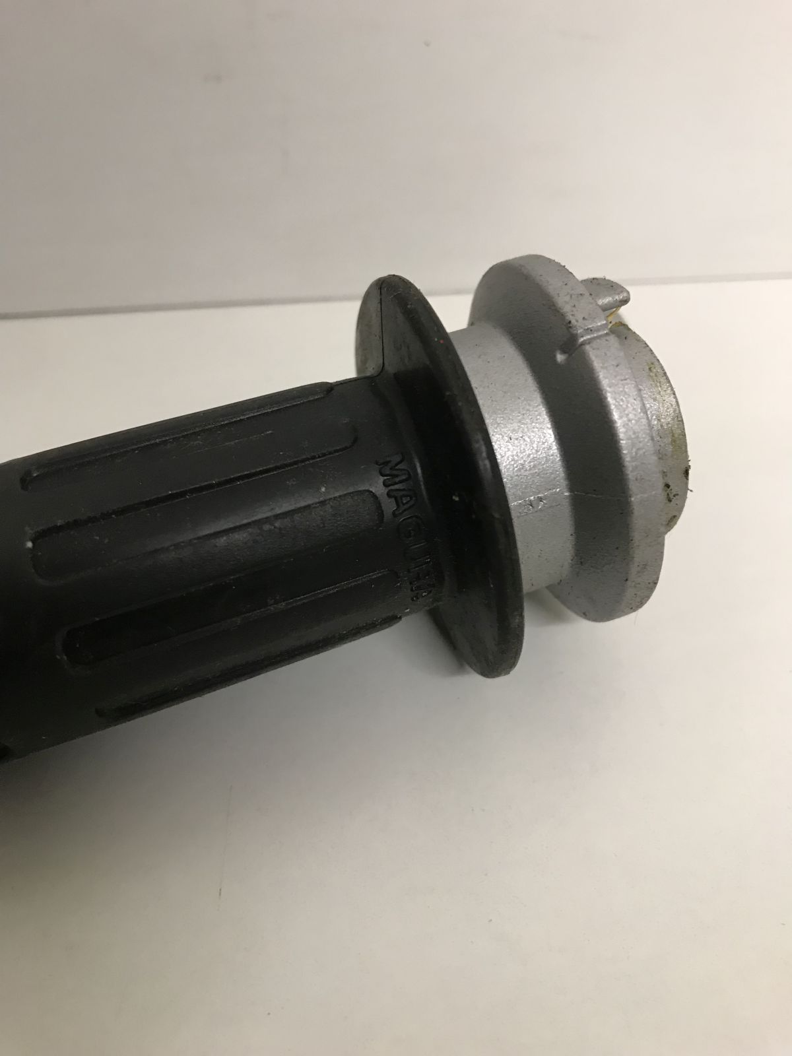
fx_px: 854
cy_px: 528
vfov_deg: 63.4
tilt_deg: -46.1
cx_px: 396
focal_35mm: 28
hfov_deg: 49.7
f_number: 1.8
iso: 50
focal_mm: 3.99
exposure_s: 1/17
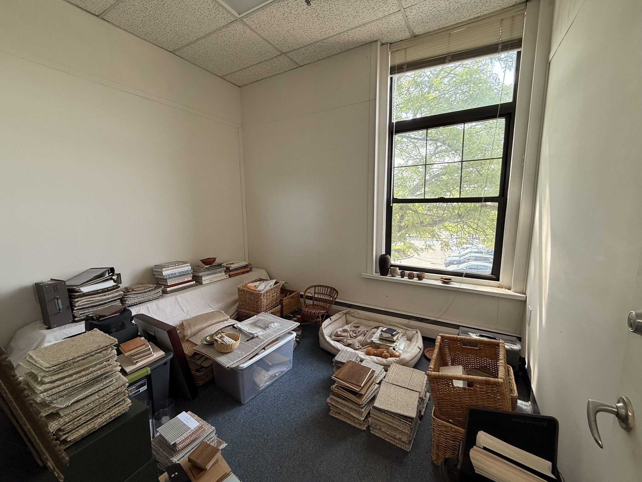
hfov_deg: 102.1
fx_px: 260
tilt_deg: -8.5
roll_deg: -0.1
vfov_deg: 85.7
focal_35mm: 14
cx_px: 321
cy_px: 241
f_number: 2.2
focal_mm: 2.22
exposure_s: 1/120
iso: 125
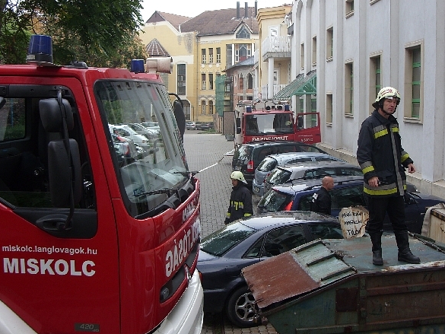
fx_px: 707
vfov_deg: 26.6
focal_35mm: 55
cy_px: 163
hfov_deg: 34.9
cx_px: 243
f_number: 2.9
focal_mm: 7.6
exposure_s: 1/209
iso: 50
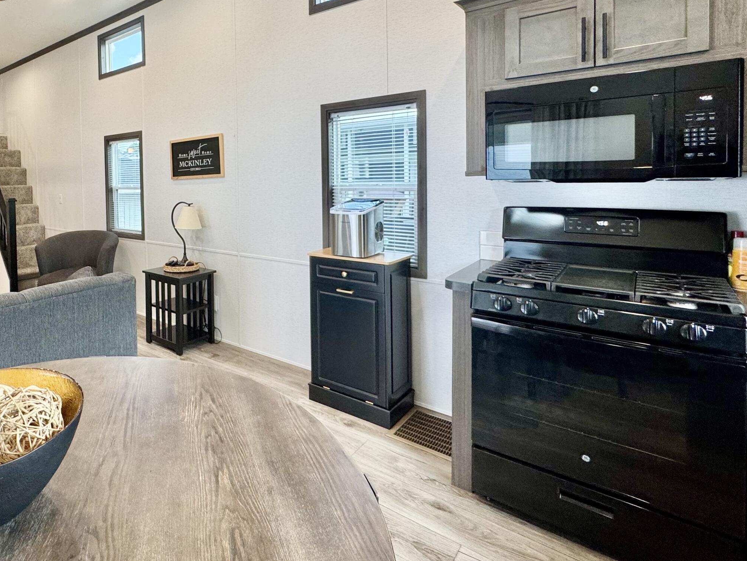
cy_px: 191
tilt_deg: -1.9
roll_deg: +1.2
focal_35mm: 21
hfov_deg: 75.1
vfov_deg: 62.0
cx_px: 218
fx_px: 453
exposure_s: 1/120
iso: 160
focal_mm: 2.22
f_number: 2.2
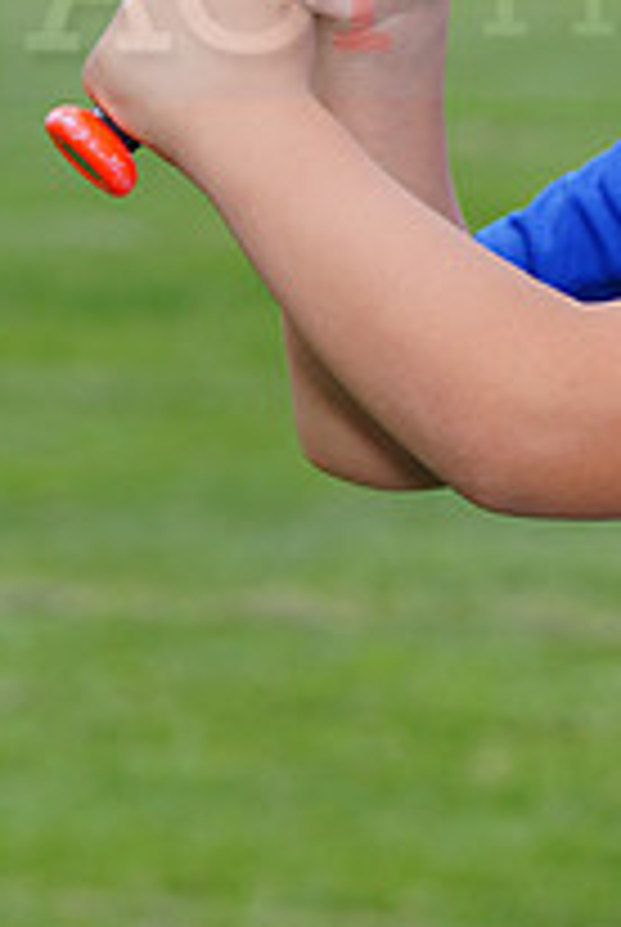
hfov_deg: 2.8
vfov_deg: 4.2
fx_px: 12610
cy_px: -45
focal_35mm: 489
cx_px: 808
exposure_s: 1/200
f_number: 8
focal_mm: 174
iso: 200
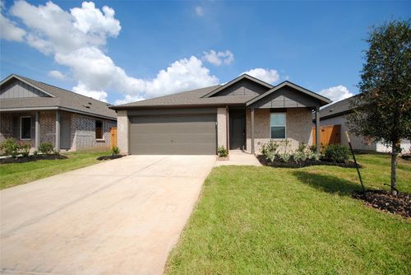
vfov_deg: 77.4
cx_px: 206
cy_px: 138
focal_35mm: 15
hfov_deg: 100.4
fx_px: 171
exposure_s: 1/1250
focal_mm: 10
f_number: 4
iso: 100
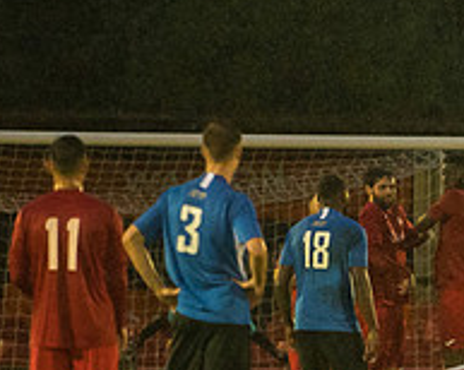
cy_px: 274
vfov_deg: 1.6
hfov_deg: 2.0
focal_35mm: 987
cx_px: 603
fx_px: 13540
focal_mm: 200
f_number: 2.8
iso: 5000
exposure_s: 1/1000
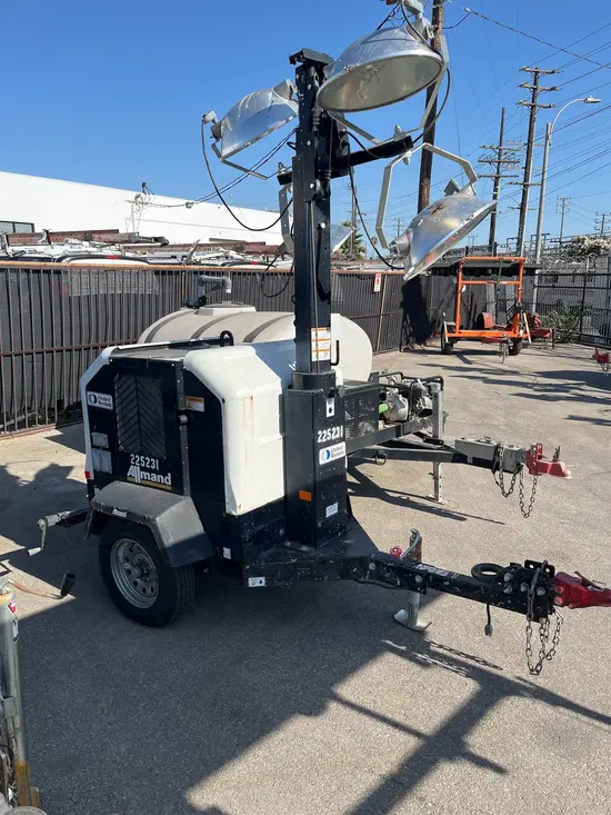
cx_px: 306
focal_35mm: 26
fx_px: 612
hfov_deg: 53.1
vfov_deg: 67.3
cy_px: 408
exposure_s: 1/3135
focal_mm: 5.1
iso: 50
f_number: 1.6
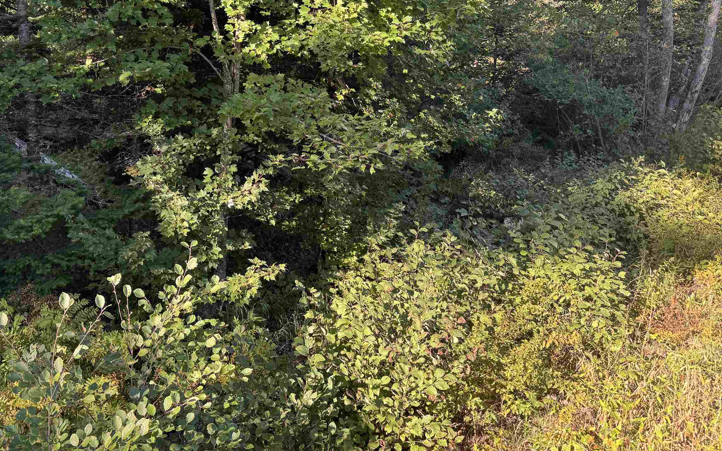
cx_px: 302
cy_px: 109
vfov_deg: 36.3
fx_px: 669
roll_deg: -0.9
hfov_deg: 56.4
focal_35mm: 34
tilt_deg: -9.1
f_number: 1.78
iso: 64
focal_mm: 6.76
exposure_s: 1/235
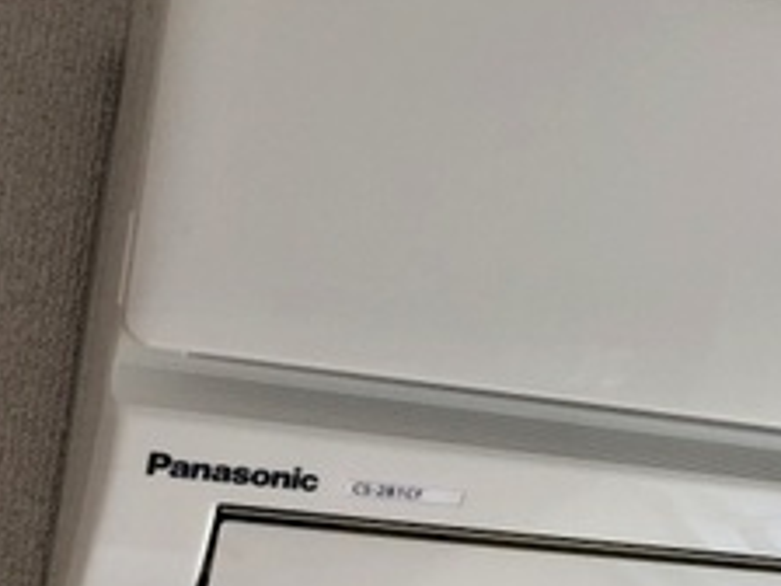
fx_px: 1692
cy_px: 405
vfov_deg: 19.6
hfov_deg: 23.7
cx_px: 938
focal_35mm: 75
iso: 32
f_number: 1.8
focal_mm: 3.99
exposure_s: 1/120
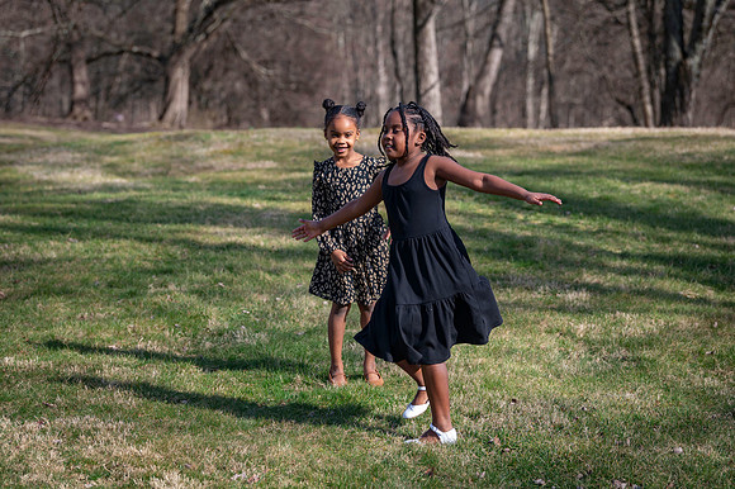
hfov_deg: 21.5
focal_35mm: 95
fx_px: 1938
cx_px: 368
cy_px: 244
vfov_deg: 14.4
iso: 250
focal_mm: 95
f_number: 4
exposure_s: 1/1000
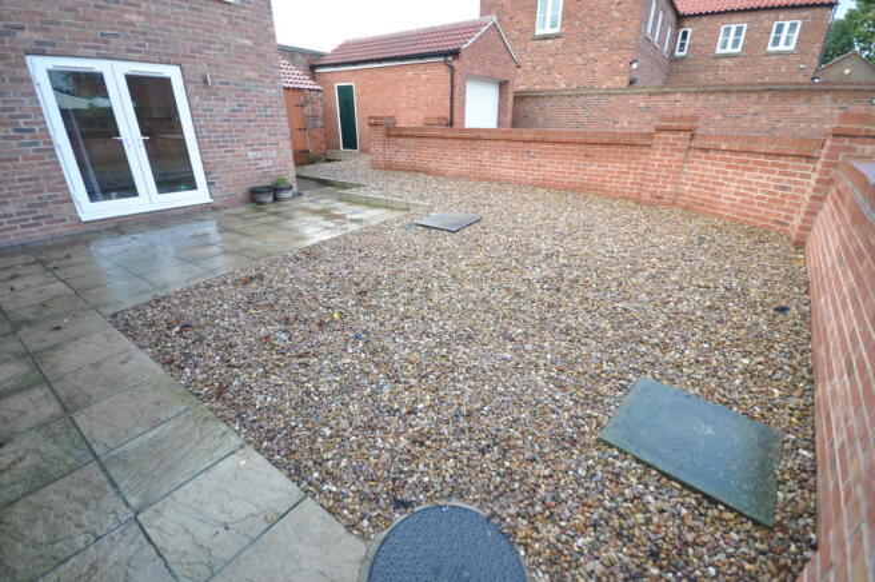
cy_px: 291
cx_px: 438
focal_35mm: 15
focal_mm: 10
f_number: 4
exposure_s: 1/40
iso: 200
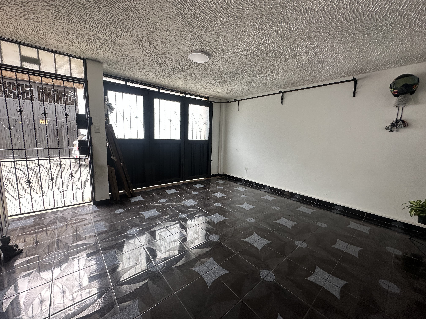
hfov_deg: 102.1
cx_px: 213
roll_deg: -4.6
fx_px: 172
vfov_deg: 85.7
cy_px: 160
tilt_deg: -3.4
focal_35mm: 14
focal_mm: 2.22
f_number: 2.2
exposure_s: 1/99
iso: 100
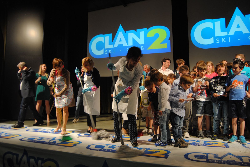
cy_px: 84
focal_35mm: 27
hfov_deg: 67.3
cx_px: 125
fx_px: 188
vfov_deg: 48.0
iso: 200
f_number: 3.5
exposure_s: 1/30
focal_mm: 18
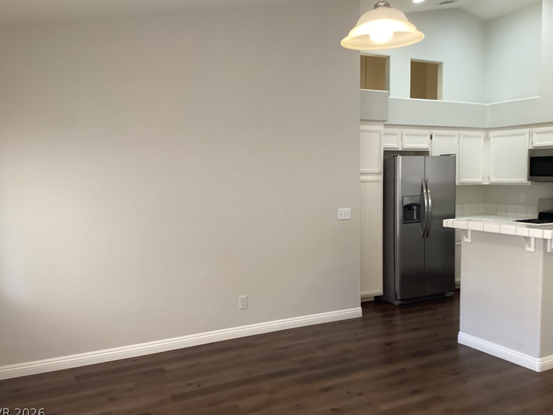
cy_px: 208
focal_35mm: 32
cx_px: 270
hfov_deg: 56.8
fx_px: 511
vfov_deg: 44.2
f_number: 2.4
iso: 200
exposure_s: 1/50
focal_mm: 3.3
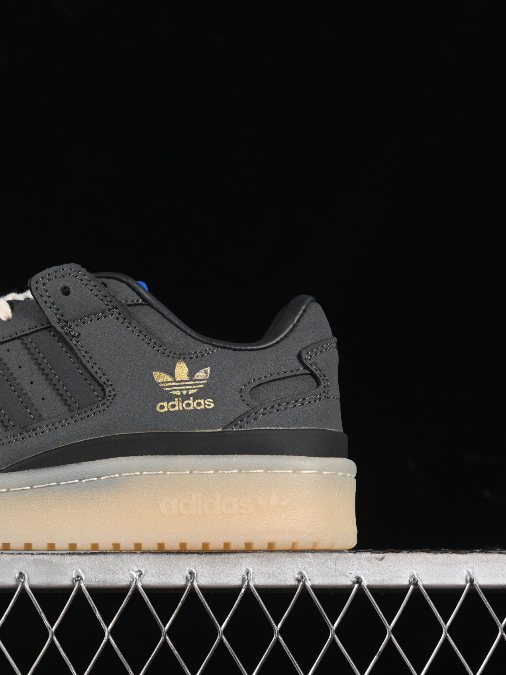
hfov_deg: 13.4
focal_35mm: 109
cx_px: 5
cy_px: 340
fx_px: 2125
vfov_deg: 18.0
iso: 160
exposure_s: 1/60
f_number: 7.1
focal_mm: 50
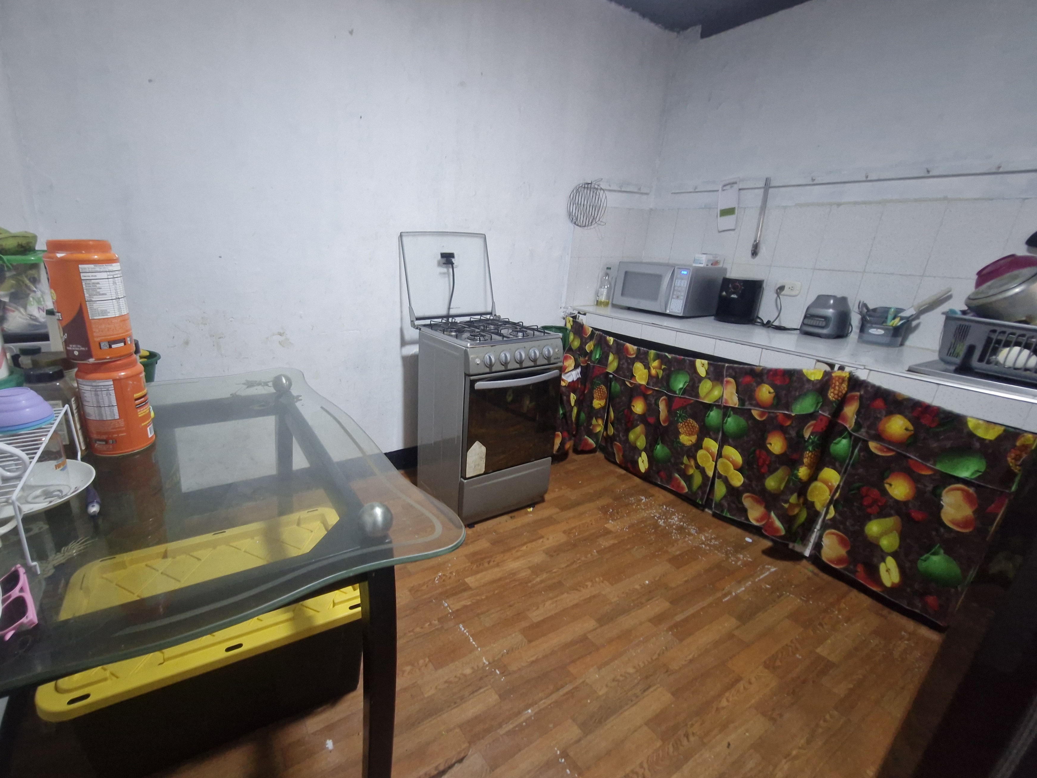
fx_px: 449
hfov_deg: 97.4
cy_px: 385
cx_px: 439
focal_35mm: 15
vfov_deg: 81.7
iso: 640
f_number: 2.2
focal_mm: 1.74
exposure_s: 1/30
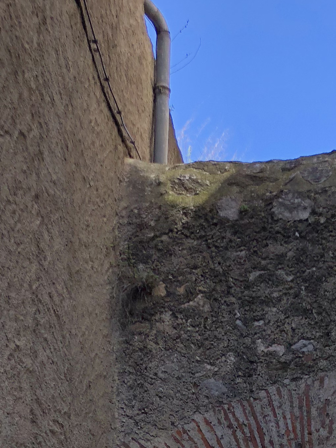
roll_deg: -0.2
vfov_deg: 20.6
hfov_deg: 17.4
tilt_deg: +6.7
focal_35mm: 83
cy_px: 647
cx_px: 335
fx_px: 1074
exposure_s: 1/600
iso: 20
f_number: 1.8
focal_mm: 4
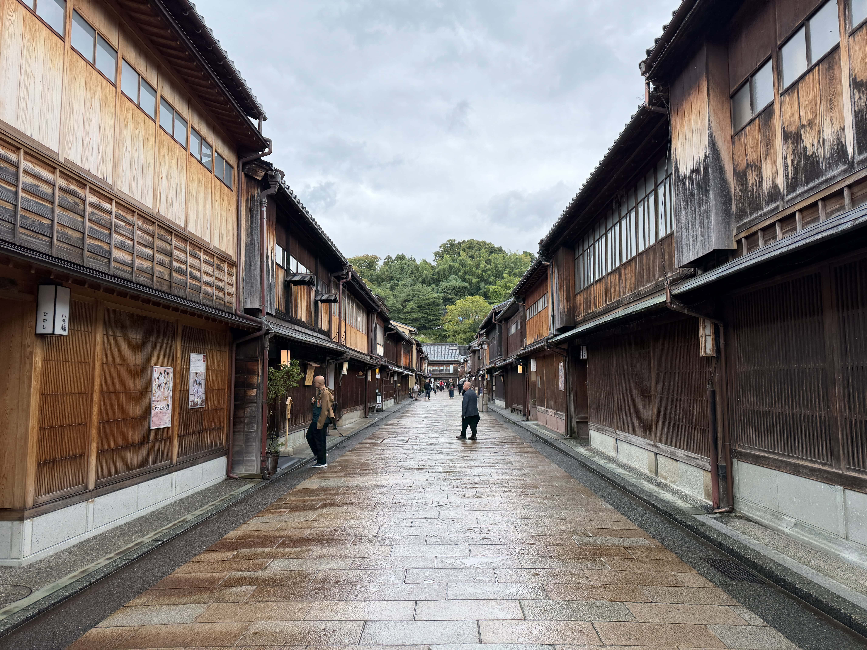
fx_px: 601
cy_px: 325
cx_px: 434
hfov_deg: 71.6
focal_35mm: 24
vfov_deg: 56.8
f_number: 1.8
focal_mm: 6.8
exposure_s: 1/528
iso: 100
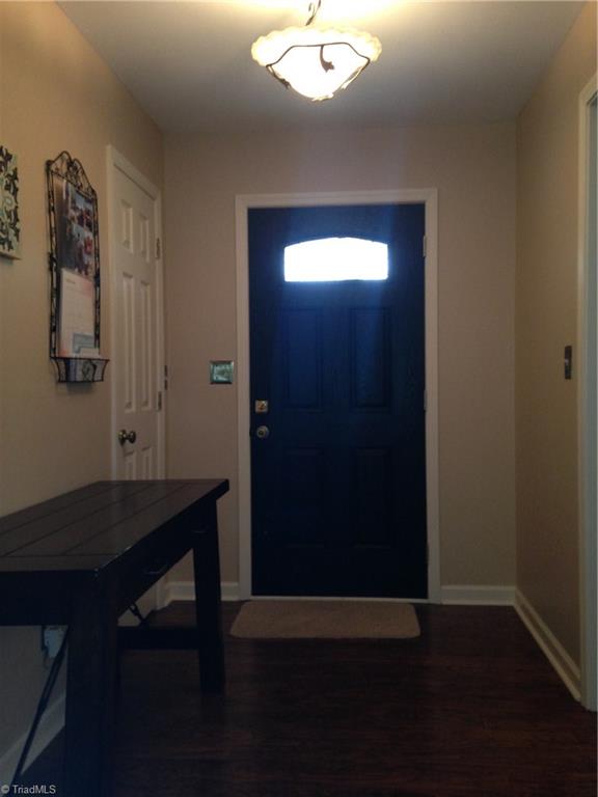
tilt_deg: -1.1
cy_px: 398
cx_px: 299
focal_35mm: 33
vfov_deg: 55.4
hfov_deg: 42.9
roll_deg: -0.3
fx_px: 760
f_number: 2.4
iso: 160
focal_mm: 4.12
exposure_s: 1/20
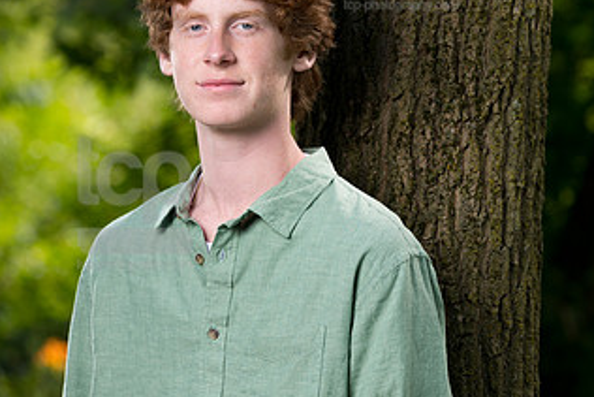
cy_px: 158
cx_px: 161
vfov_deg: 4.3
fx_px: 5282
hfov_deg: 6.4
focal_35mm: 320
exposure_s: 1/250
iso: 100
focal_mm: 155
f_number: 4.5
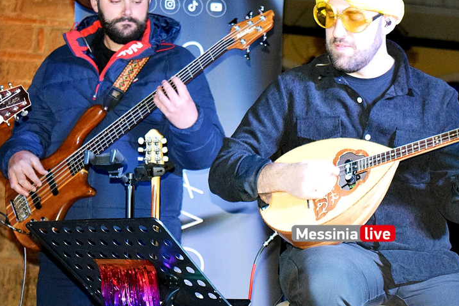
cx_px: 359
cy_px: 172
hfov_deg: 14.8
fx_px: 1758
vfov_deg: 10.0
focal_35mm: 138
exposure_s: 1/60
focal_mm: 55
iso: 2800
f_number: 5.6
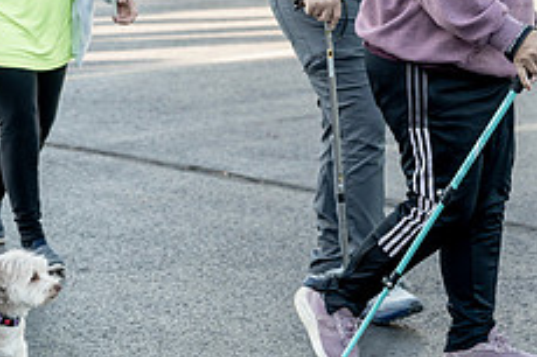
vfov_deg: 7.8
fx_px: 2594
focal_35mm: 174
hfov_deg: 11.7
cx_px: -12
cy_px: 342
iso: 500
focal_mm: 69
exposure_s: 1/500
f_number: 3.5
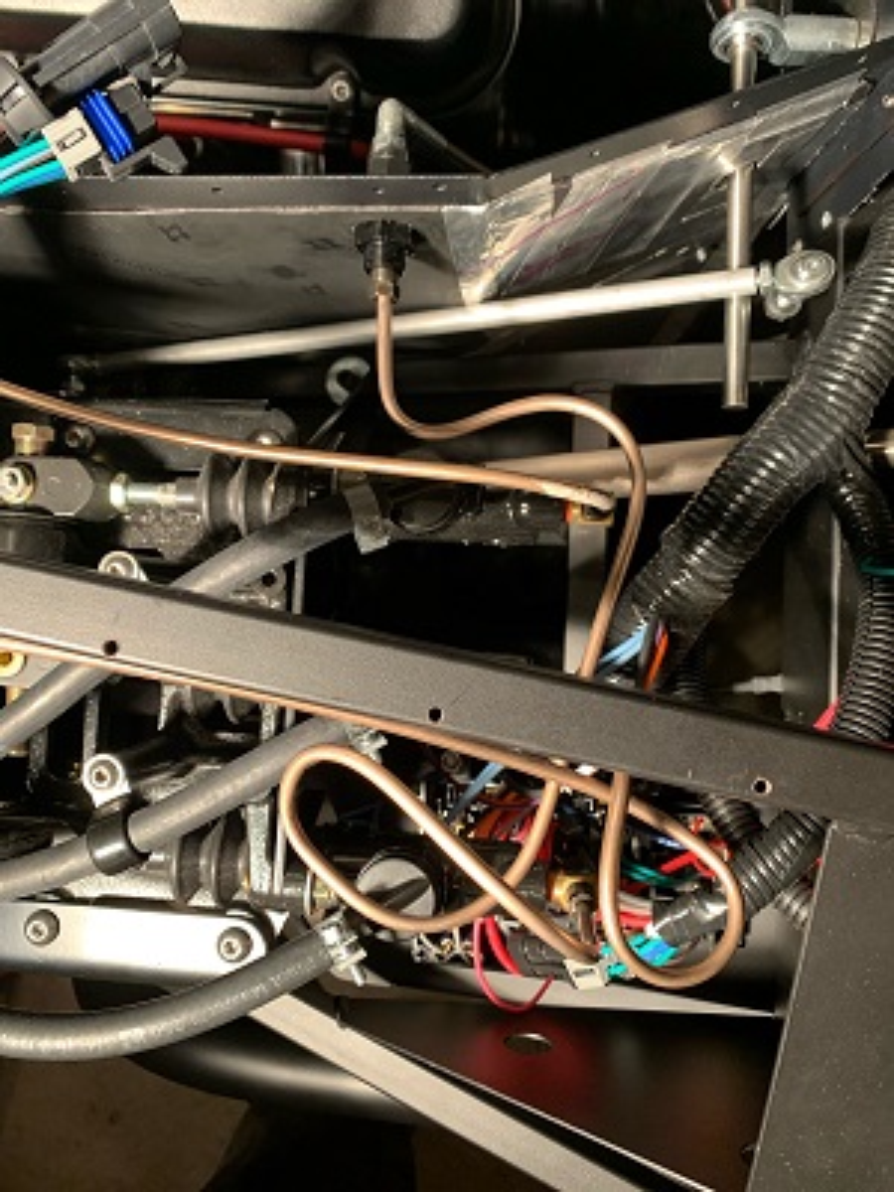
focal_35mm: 26
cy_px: 596
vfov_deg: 67.3
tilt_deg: -85.8
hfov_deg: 53.1
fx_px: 895
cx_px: 447
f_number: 1.8
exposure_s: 1/60
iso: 160
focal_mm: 4.25
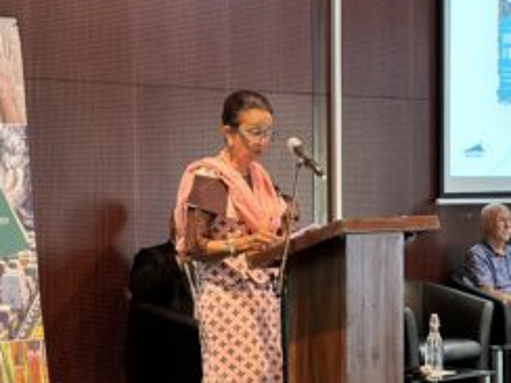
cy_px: 293
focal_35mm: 105
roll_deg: +0.5
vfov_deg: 14.0
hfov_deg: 18.7
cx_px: 267
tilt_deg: -3.8
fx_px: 1550
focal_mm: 6.86
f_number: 1.78
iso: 320
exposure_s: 1/50
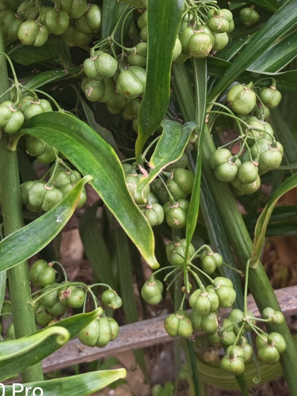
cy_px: 30
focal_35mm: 95
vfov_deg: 20.2
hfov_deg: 15.6
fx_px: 1087
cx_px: 157
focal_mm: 6.12
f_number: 1.9
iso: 640
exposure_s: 1/100
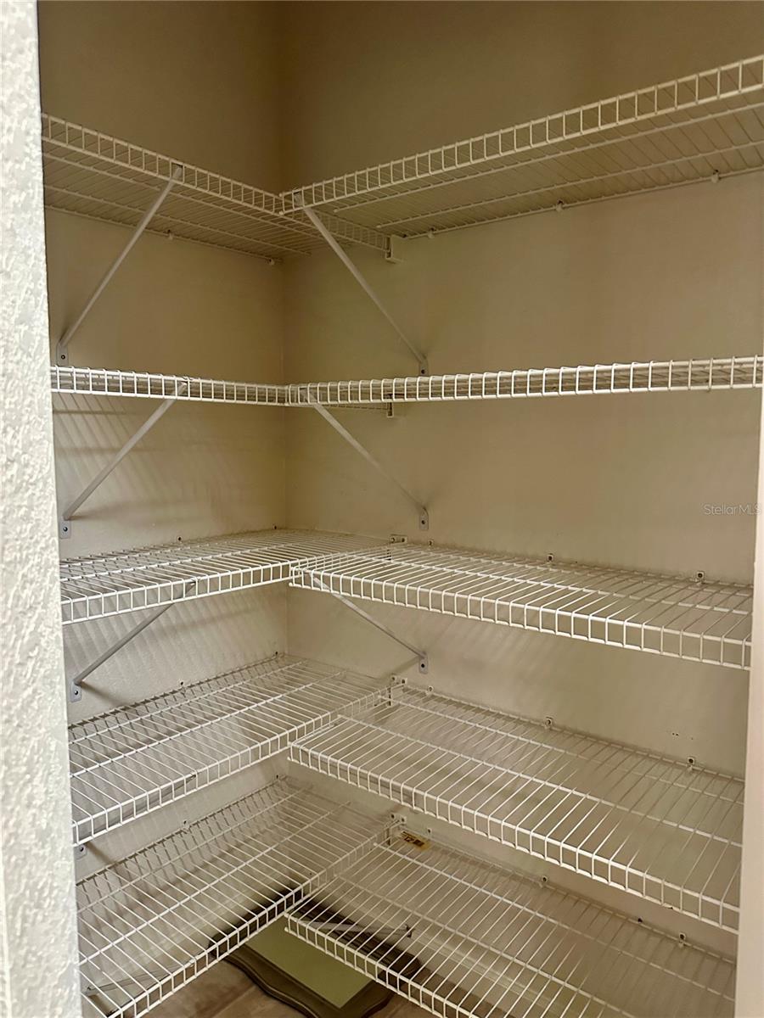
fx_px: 706
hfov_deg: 56.8
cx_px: 382
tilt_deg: -7.1
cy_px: 509
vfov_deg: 71.6
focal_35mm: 24
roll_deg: -0.9
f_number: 1.78
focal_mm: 6.86
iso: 800
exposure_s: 1/60
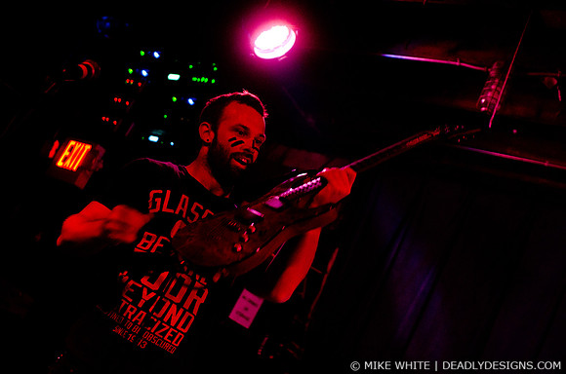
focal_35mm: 45
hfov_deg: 43.7
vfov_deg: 29.7
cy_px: 187
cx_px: 283
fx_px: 706
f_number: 2
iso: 1600
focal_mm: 30
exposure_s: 1/100
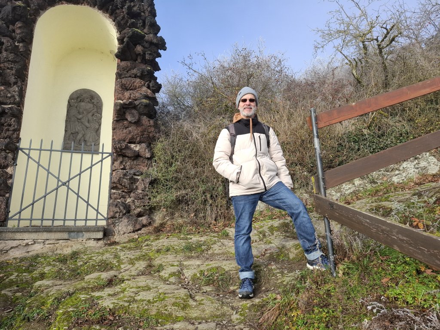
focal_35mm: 23
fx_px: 292
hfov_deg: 73.9
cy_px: 165
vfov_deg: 58.9
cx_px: 220
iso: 50
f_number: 1.8
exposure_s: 1/722
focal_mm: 5.54
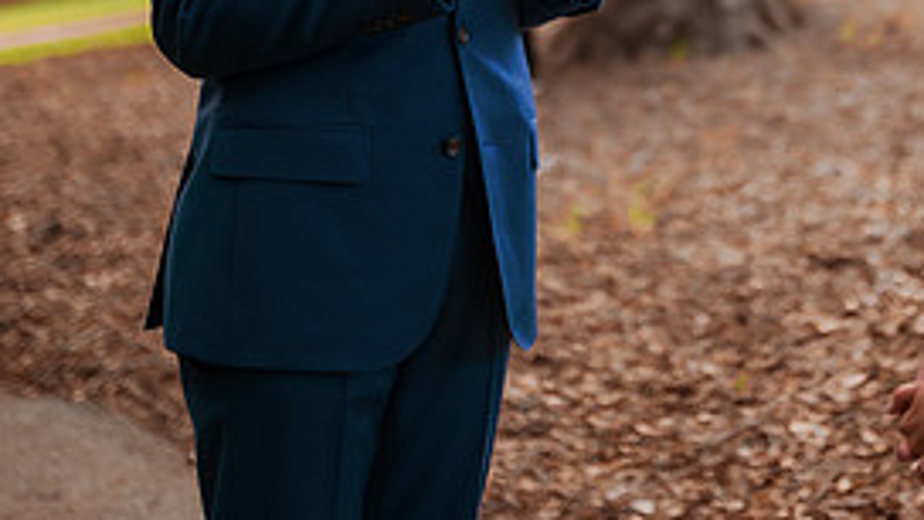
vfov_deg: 15.0
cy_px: -88
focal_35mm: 78
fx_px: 1911
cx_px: 707
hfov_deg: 26.8
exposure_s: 1/800
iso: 320
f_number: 1.4
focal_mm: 35
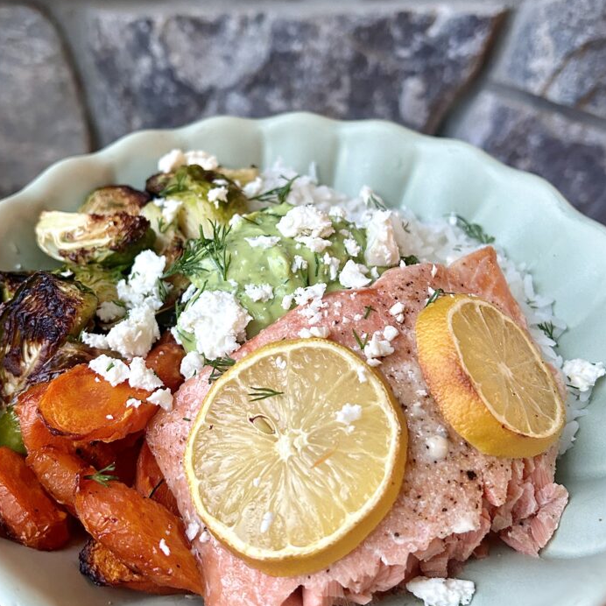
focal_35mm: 34
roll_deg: +0.2
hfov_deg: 48.4
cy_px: 288
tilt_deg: -42.4
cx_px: 286
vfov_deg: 48.4
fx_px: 673
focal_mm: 5.7
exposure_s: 1/60
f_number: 1.5
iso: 250
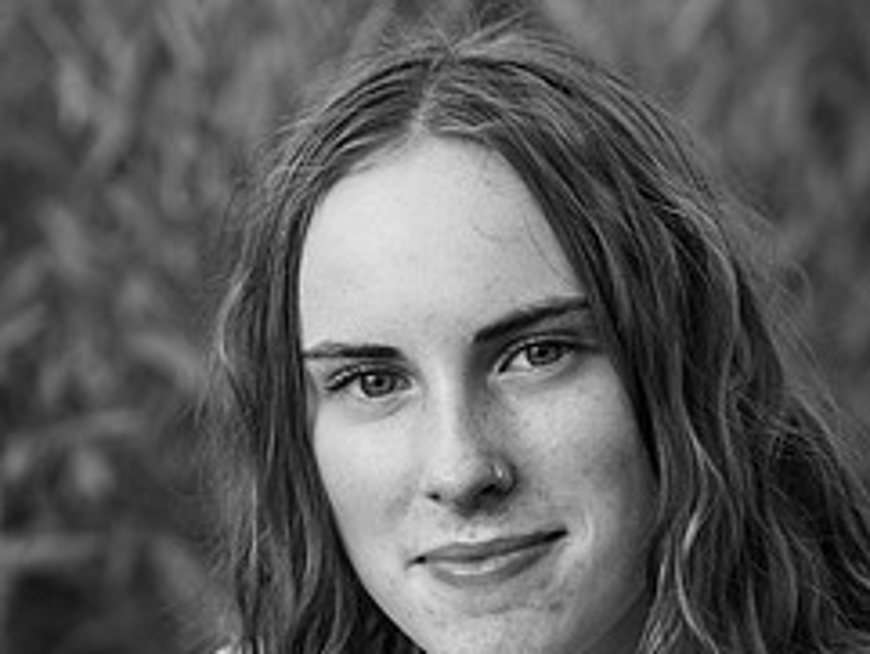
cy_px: 555
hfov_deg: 8.9
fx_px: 5557
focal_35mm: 221
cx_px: 209
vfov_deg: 6.7
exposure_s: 1/320
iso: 400
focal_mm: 85
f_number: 3.2
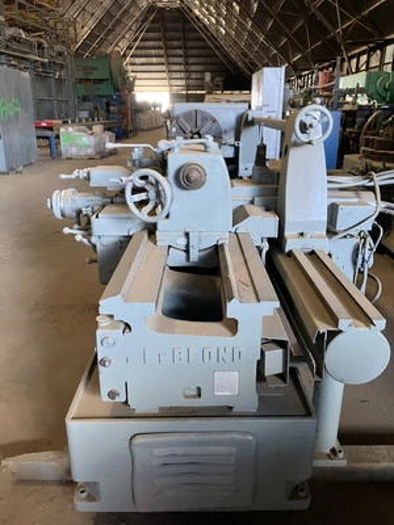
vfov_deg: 63.4
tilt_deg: -18.1
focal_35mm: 28
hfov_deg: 49.7
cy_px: 262
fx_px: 425
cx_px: 197
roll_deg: +2.6
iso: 320
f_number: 1.8
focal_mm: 3.99
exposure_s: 1/43
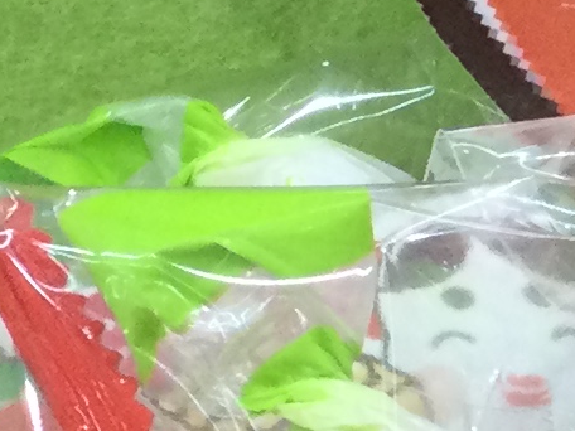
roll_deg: -7.5
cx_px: 1093
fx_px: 3688
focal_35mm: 222
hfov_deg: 8.5
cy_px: 132
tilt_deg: -32.1
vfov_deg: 6.7
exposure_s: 1/40
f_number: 2.4
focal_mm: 3.3
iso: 32
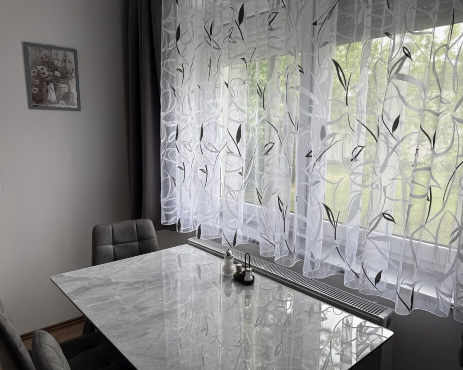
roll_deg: -0.4
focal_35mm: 26
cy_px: 190
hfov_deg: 65.9
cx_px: 252
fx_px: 356
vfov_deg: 54.9
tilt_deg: -8.8
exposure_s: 1/153
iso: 64
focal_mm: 6.76
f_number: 1.78
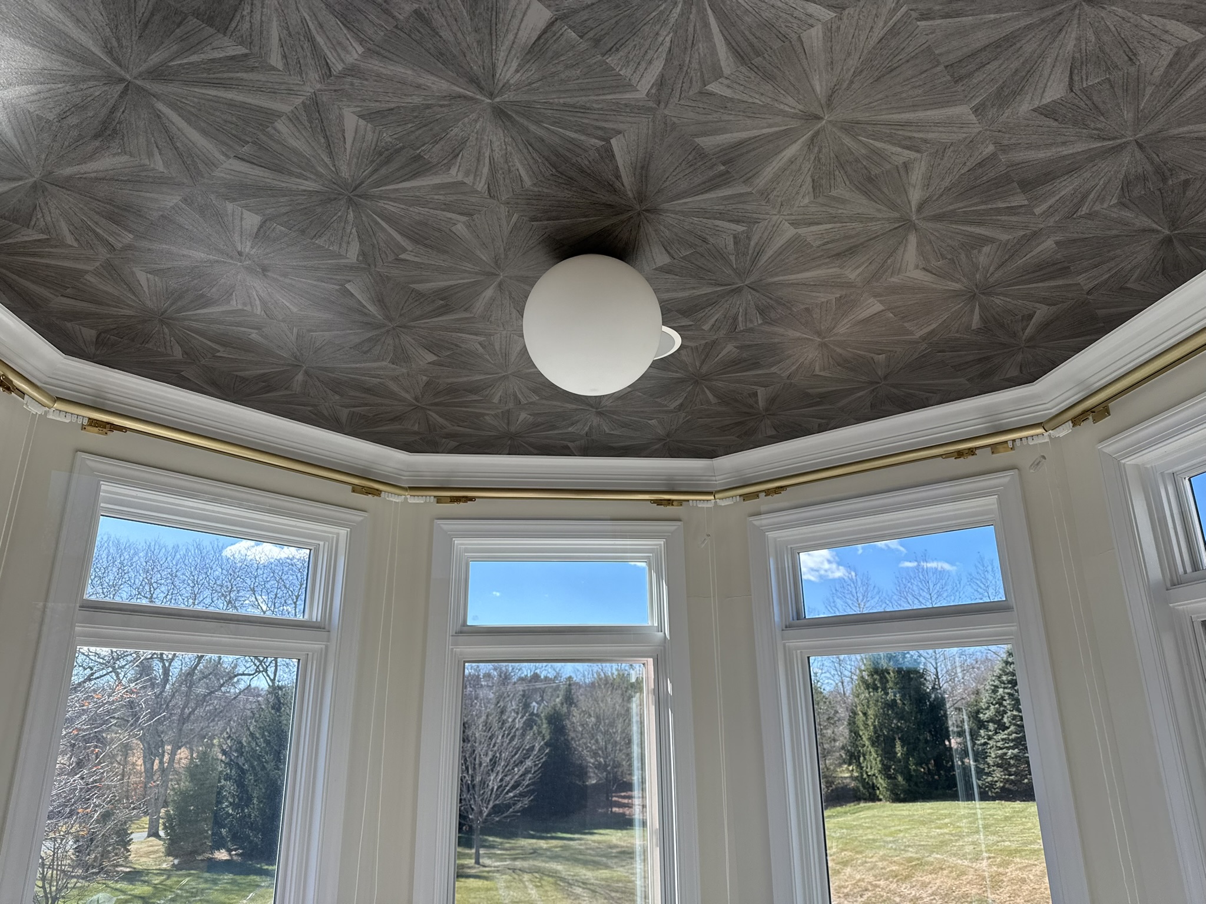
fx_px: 836
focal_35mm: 24
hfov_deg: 71.6
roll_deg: +0.3
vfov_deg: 56.8
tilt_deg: +19.0
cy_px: 452
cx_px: 603
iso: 100
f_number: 1.78
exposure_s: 1/898
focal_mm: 6.76
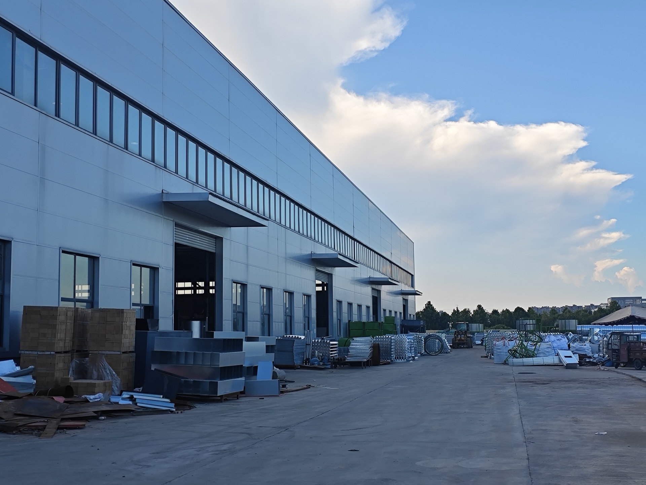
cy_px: 242
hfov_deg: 43.9
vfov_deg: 33.6
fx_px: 802
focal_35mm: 43
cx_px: 323
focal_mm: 5.84
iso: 50
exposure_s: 1/875
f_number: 1.6
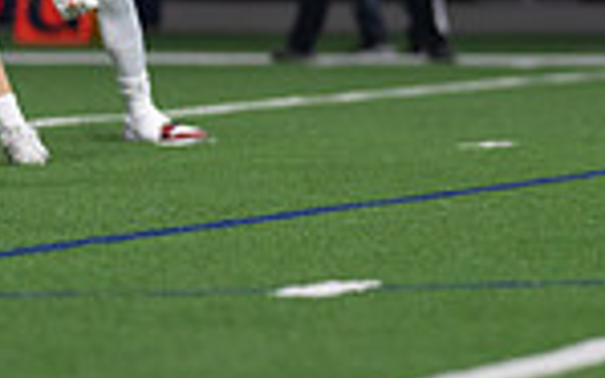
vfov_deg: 1.9
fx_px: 11340
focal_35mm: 688
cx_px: 974
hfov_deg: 3.0
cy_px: -175
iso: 1000
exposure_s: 1/1250
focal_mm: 135
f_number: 1.8
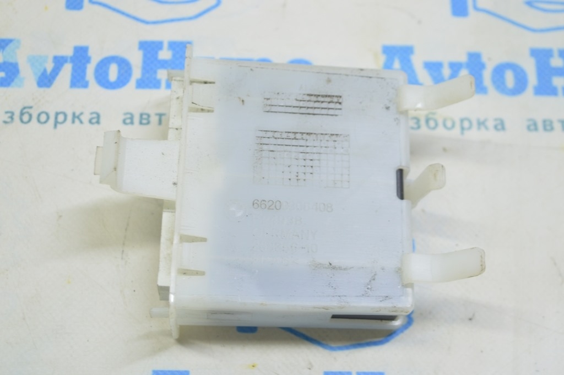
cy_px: 188
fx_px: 939
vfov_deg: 22.6
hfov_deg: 33.4
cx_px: 282
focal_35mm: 60
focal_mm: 40
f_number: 5.6
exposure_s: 1/20
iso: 400
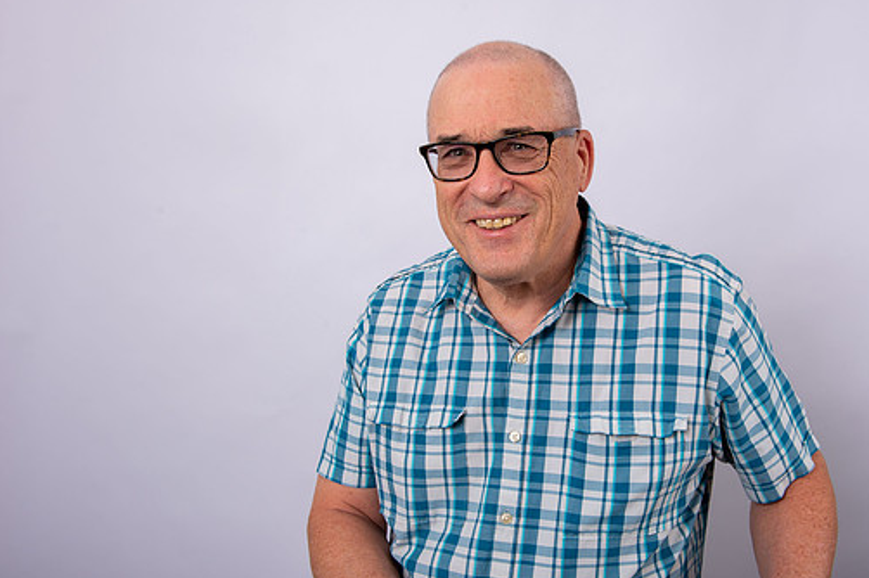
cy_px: 268
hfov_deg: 51.7
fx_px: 893
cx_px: 497
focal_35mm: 37
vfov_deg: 35.9
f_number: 9
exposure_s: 1/250
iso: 125
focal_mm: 32
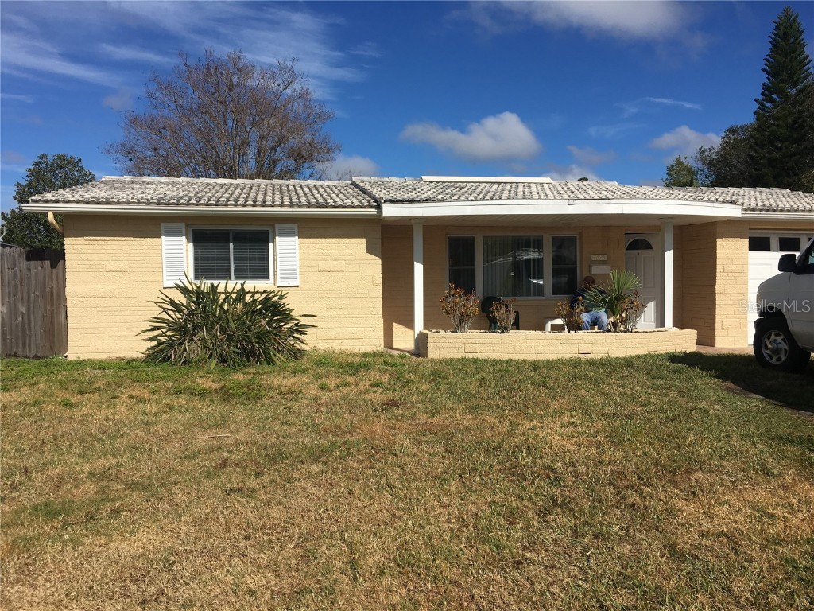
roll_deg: +0.2
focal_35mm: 29
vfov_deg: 48.2
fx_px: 682
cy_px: 306
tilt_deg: -1.1
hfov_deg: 61.7
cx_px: 407
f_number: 2.2
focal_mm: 4.15
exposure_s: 1/3846
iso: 25
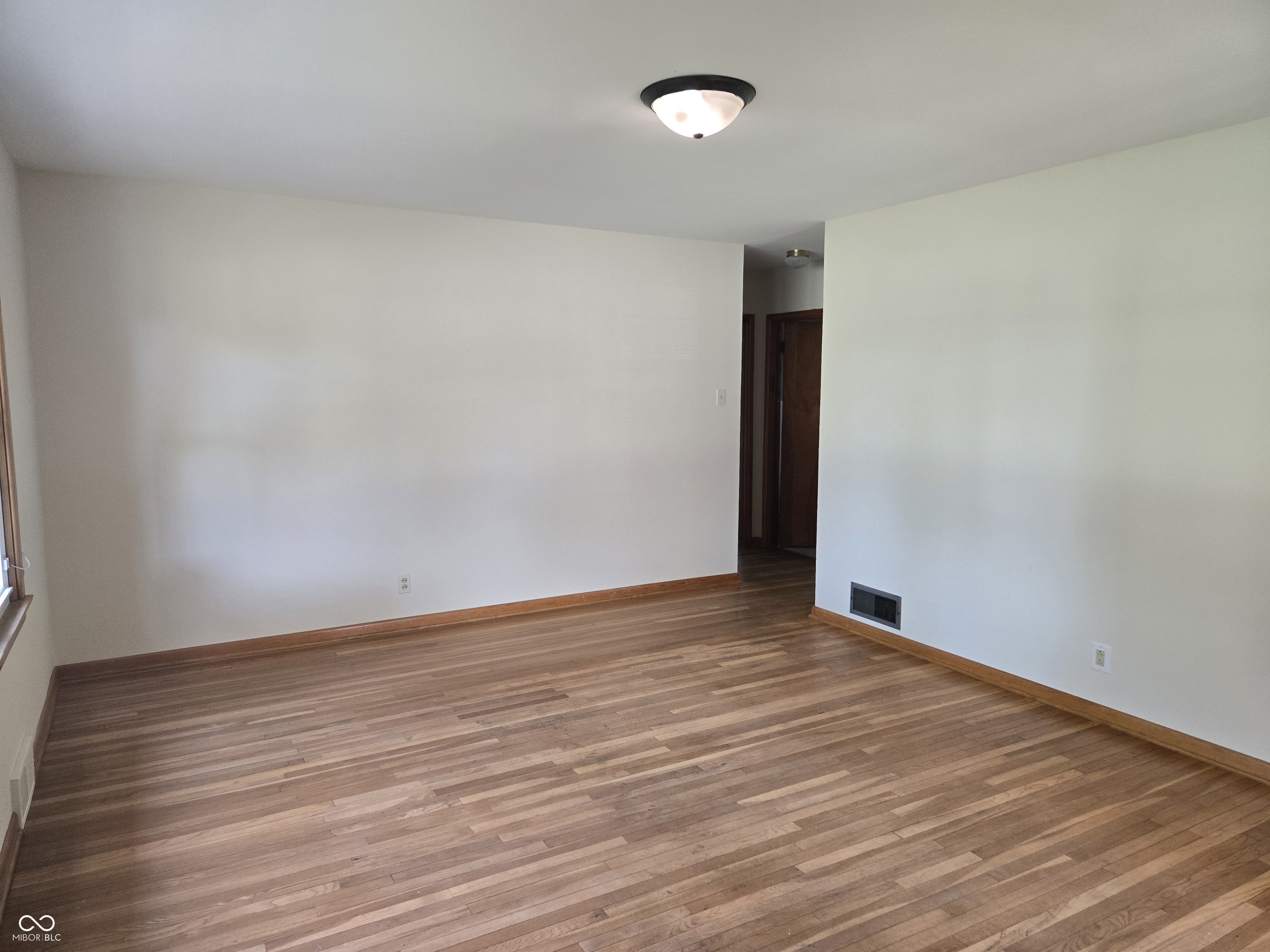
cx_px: 635
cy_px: 476
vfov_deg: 58.9
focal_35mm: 23
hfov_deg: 73.9
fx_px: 844
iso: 250
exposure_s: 1/120
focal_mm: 5.4
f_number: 1.8
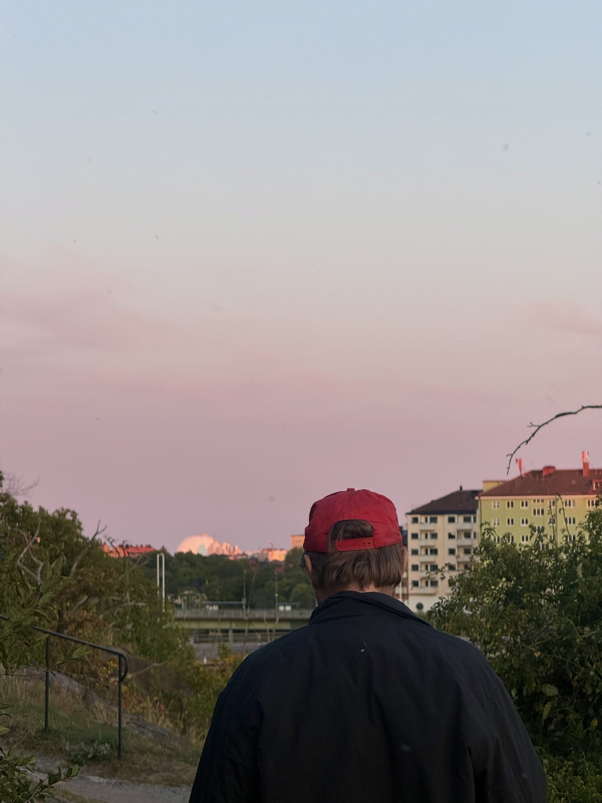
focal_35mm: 120
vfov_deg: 16.4
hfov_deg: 12.3
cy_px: 402
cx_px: 301
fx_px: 2783
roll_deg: +0.0
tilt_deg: +5.6
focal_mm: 15.66
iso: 50
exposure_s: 1/99
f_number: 2.8
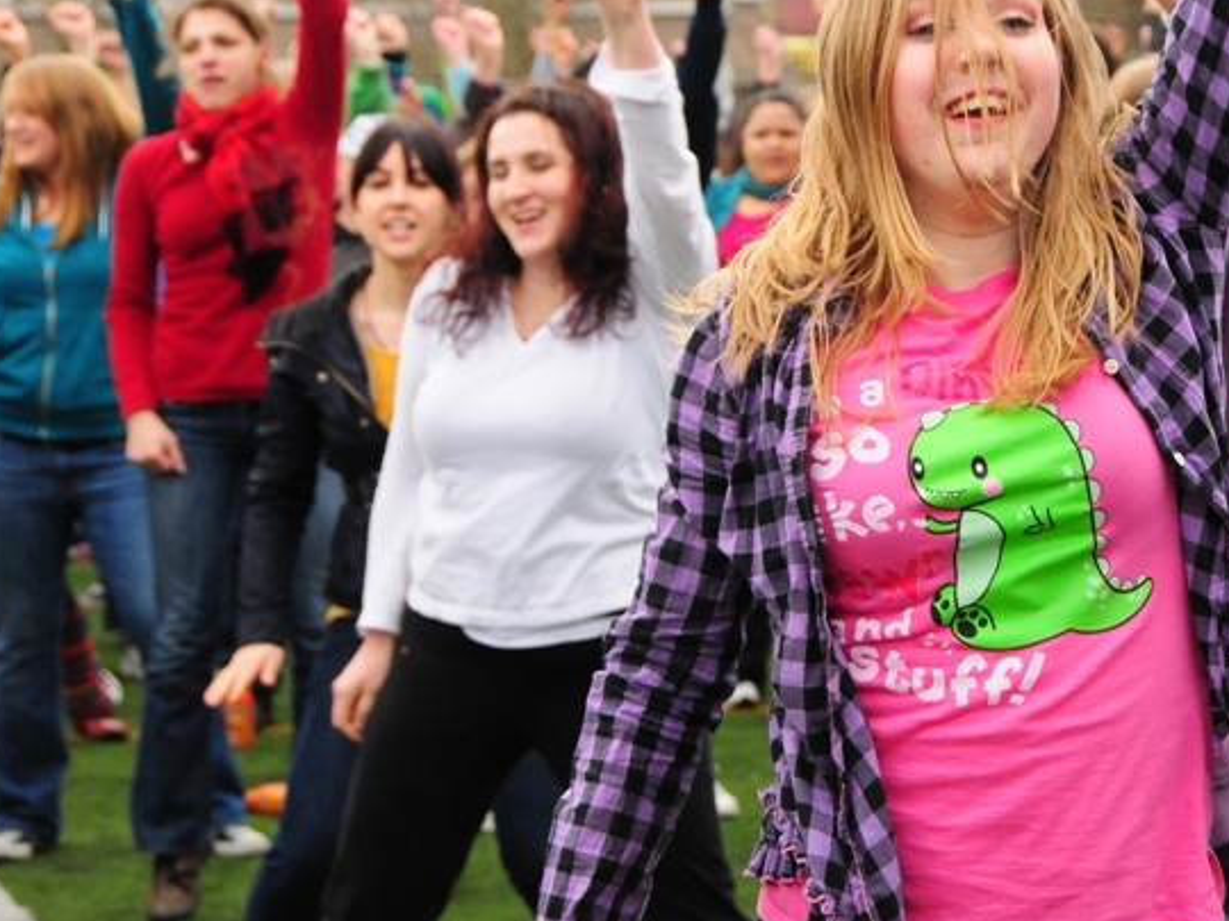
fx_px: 4544
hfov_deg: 15.3
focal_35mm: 128
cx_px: 897
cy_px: 381
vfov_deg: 11.6
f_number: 7.1
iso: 1600
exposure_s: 1/2000
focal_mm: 60
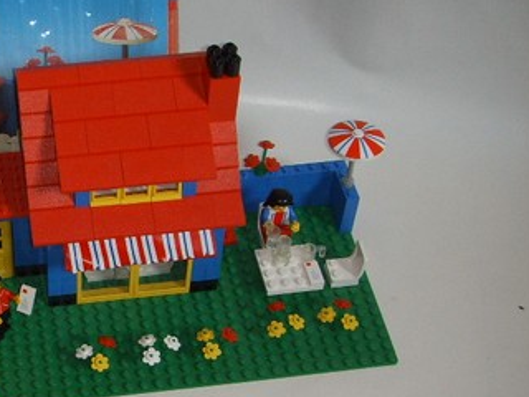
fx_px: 1192
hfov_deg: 24.0
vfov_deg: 18.8
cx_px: 8
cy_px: 278
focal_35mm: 78
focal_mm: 6.6
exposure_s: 1/45
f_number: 3.5
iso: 100
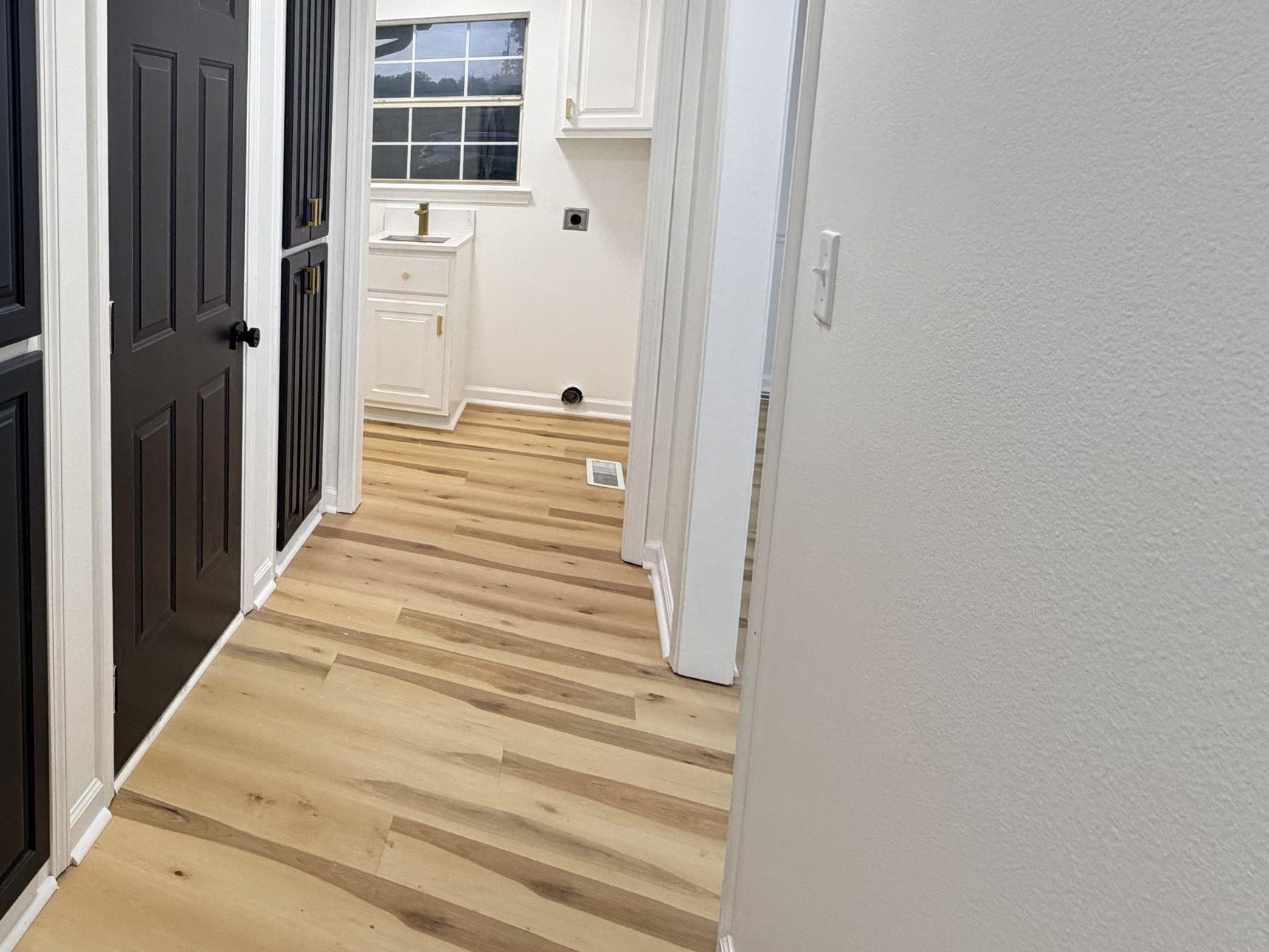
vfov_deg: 53.1
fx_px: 916
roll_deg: +0.4
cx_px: 159
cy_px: 272
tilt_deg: -8.5
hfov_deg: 60.3
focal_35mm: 25
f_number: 2.2
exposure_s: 1/120
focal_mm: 2.22
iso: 200
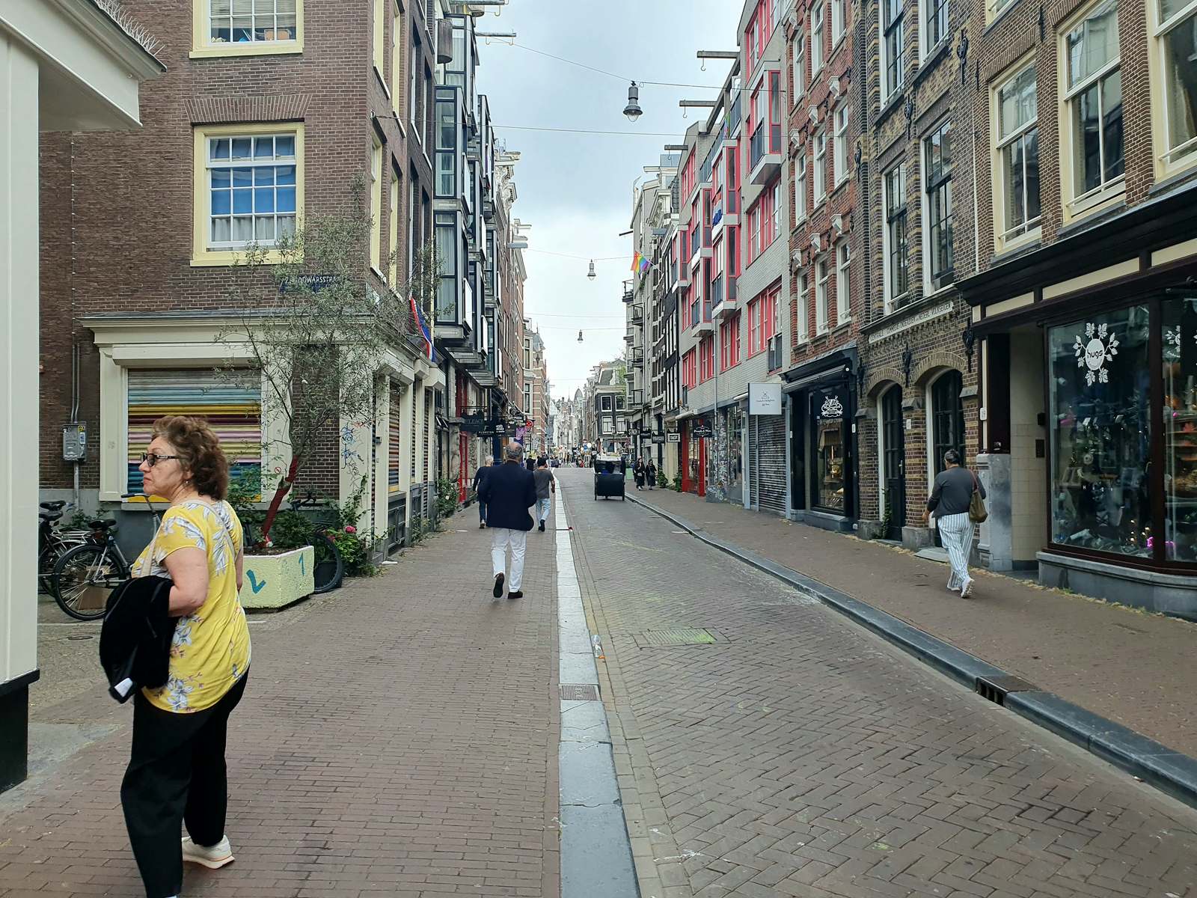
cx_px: 598
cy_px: 449
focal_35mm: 26
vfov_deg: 53.1
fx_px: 899
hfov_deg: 67.3
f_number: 2.4
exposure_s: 1/141
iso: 50
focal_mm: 4.3
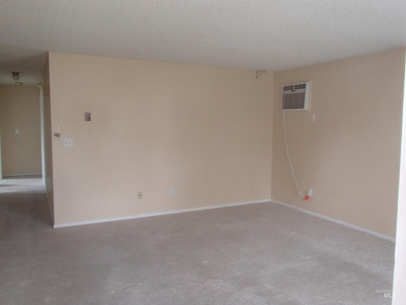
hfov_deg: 63.4
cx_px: 203
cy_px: 152
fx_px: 328
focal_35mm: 28
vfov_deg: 49.7
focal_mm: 5
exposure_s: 1/30
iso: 320
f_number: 3.9
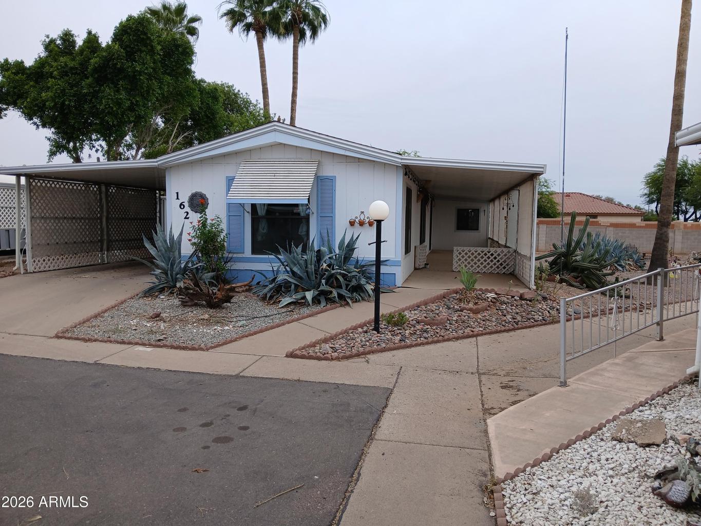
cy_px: 263
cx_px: 350
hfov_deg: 67.3
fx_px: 527
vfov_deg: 53.1
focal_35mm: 26
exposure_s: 1/310
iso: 20
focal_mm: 3.98
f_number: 1.8
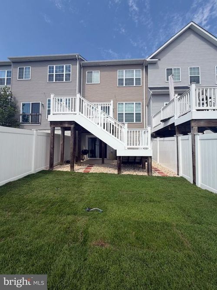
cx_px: 108
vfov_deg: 102.1
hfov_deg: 85.7
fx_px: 117
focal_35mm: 14
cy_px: 145
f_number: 2.2
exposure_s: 1/955
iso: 20
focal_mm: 2.22
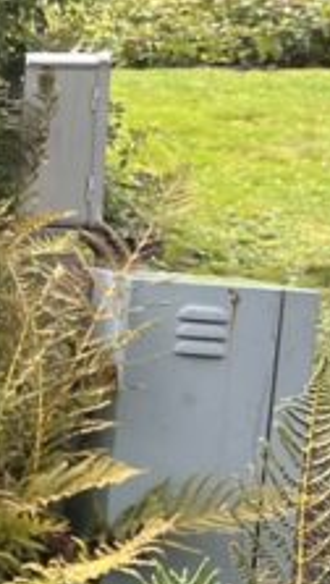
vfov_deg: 16.5
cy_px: 288
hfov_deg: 7.1
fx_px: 2015
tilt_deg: -5.2
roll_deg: -2.3
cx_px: -977
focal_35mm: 130
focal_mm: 5.1
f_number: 1.6
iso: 50
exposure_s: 1/432
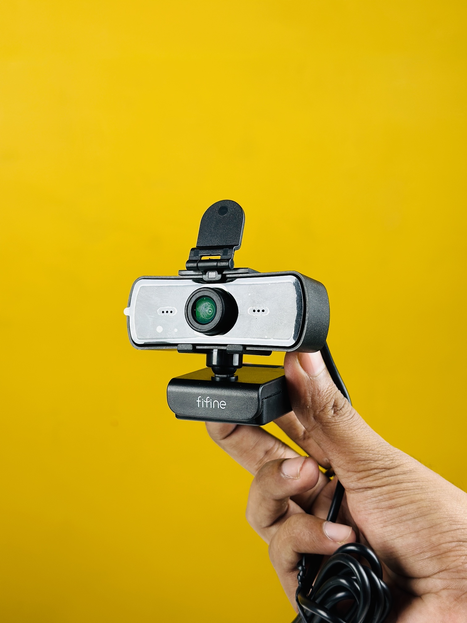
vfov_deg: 39.7
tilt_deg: -11.9
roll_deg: -0.6
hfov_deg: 30.3
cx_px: 234
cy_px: 312
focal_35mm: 48
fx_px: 863
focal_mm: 6.86
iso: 100
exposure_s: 1/51
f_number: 1.78
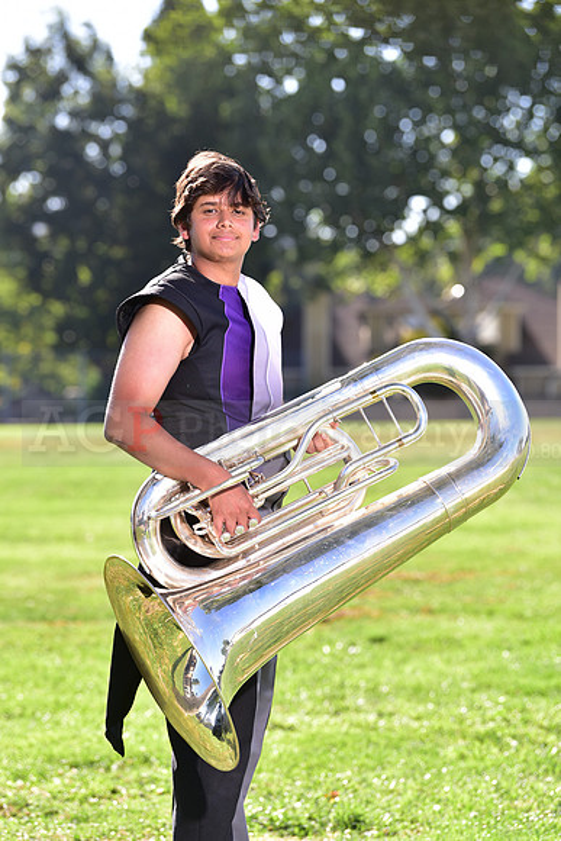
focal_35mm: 130
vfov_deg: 15.8
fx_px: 3037
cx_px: 280
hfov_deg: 10.6
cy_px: 420
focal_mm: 130
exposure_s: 1/250
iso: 100
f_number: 4.5
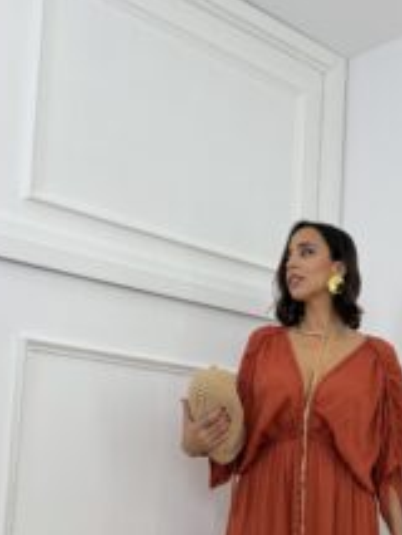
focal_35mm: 45
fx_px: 696
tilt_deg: +5.4
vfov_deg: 40.0
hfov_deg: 31.1
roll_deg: -2.6
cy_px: 442
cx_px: 344
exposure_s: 1/393
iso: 80
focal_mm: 6.76
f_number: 1.78
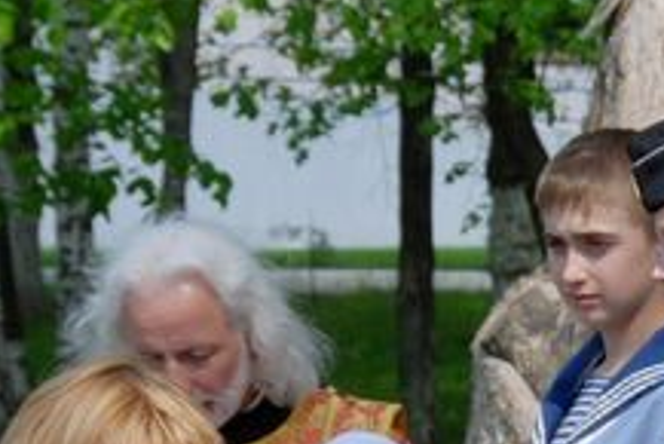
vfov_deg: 3.4
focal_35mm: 404
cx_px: 832
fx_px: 7458
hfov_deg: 5.1
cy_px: 615
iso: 200
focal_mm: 65
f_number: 11
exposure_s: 1/200
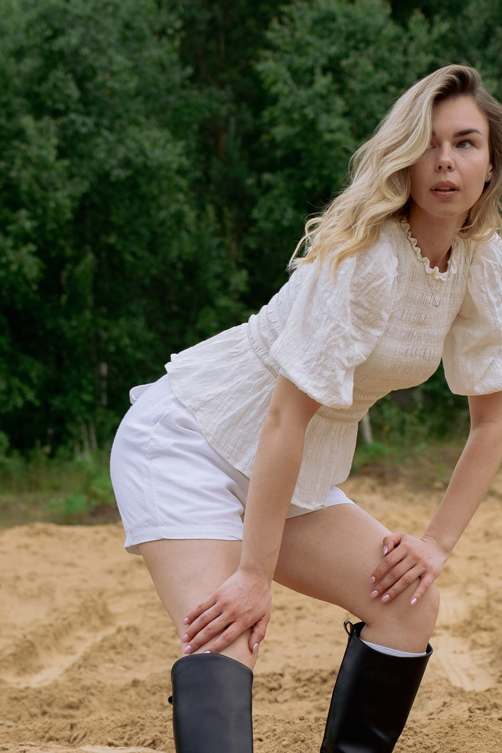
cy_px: 540
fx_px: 2426
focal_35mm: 116
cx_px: 363
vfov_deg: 17.6
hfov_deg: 11.8
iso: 160
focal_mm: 43
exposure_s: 1/400
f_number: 3.5
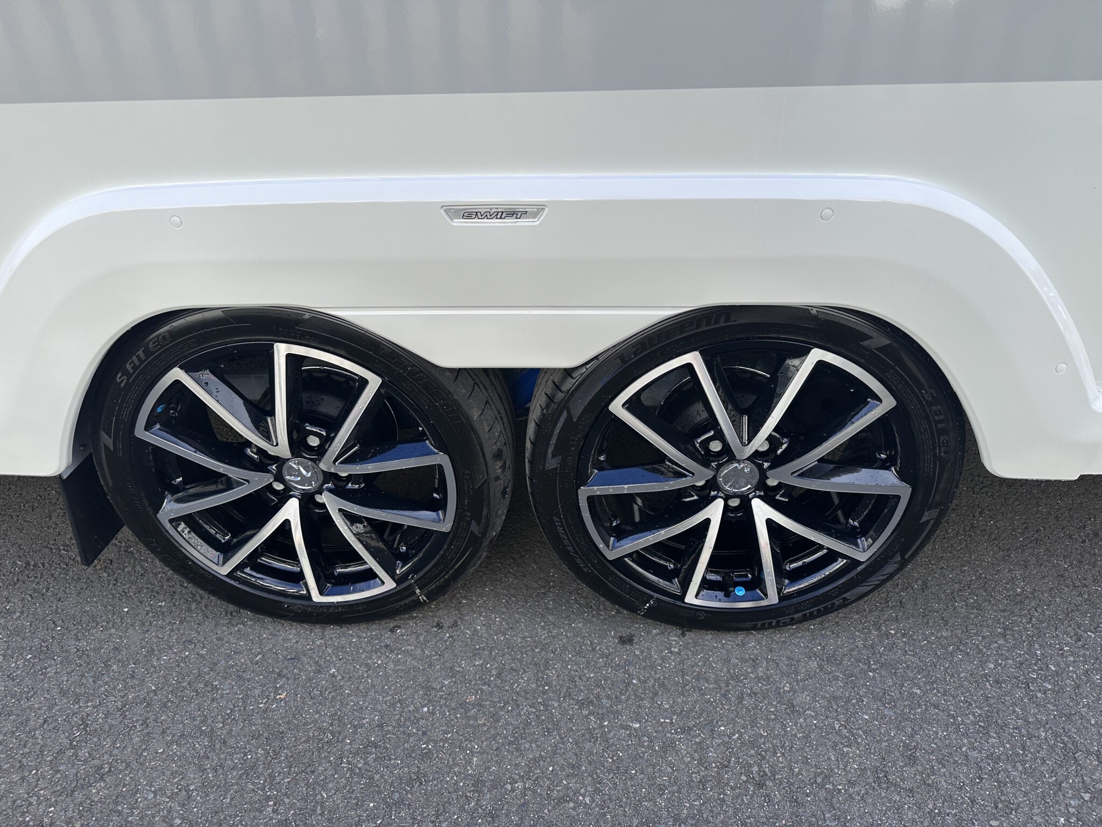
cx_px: 551
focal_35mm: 24
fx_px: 764
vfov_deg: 56.8
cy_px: 414
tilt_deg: -30.8
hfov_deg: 71.6
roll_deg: +2.7
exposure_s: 1/1131
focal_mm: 6.86
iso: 80
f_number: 1.78
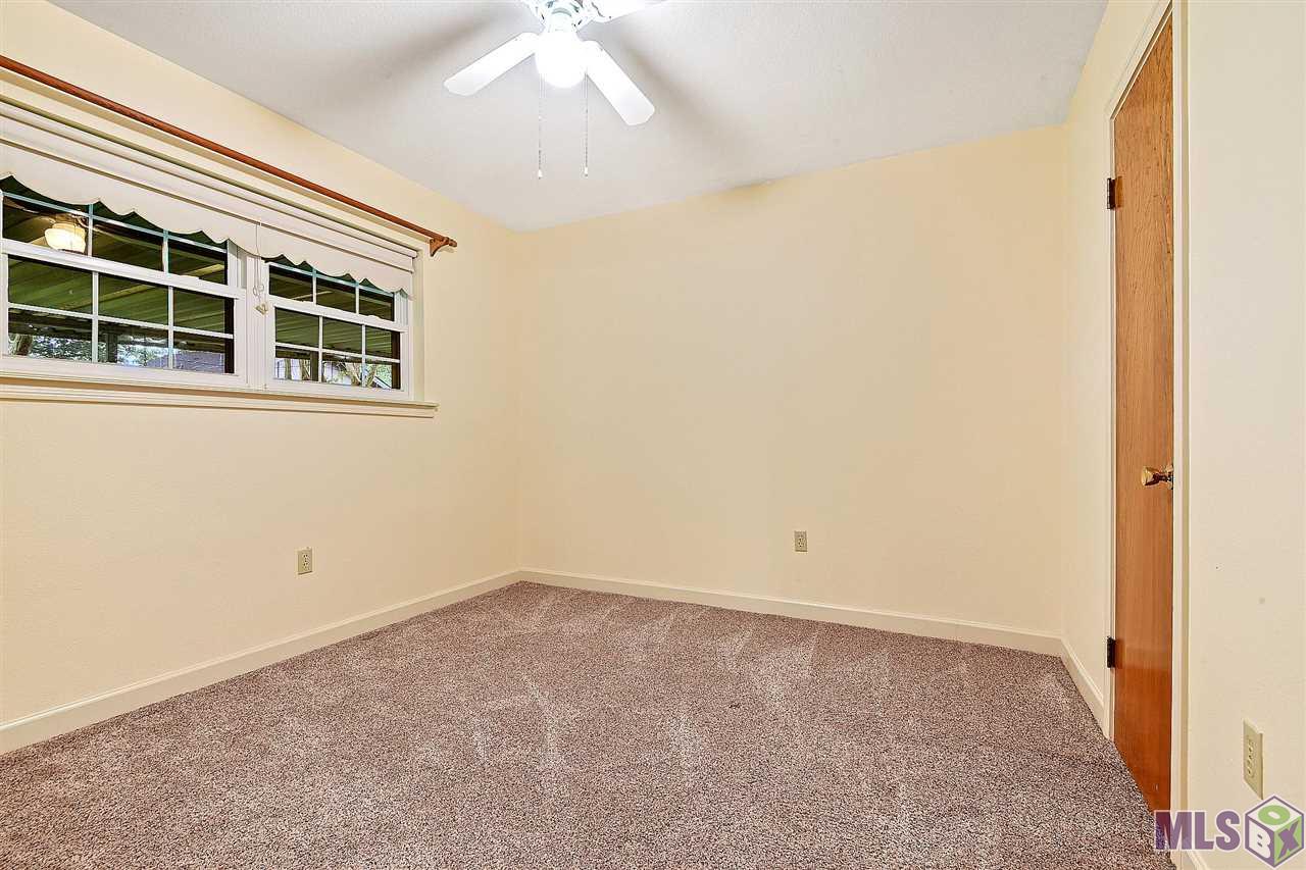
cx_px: 653
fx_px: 580
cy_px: 435
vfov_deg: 73.7
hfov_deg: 96.7
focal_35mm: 16
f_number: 14
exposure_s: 10
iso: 200
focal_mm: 16
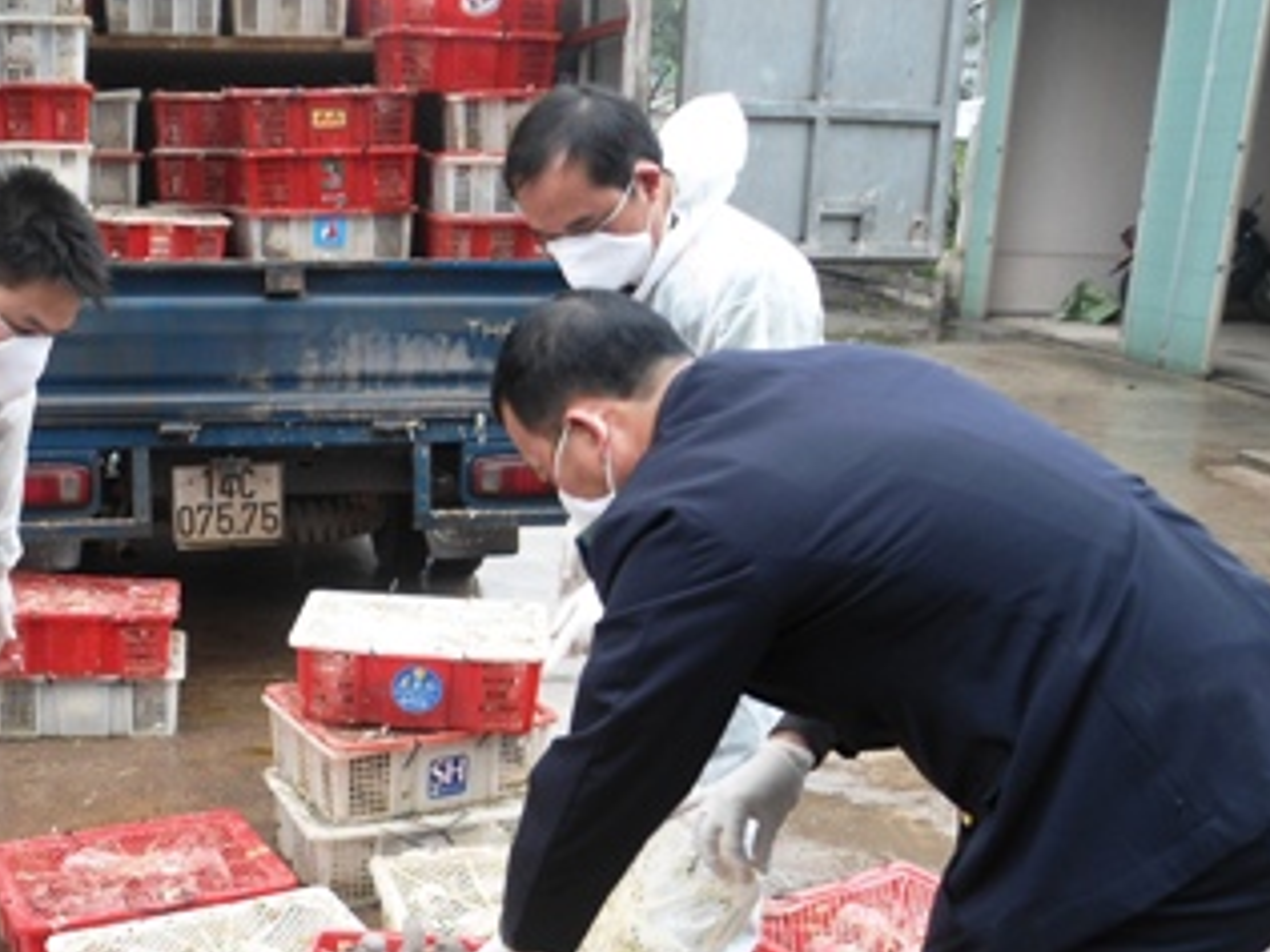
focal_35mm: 44
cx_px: 386
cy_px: 607
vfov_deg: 32.7
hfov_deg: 42.2
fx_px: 1614
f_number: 3
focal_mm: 5.6
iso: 80
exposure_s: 1/40
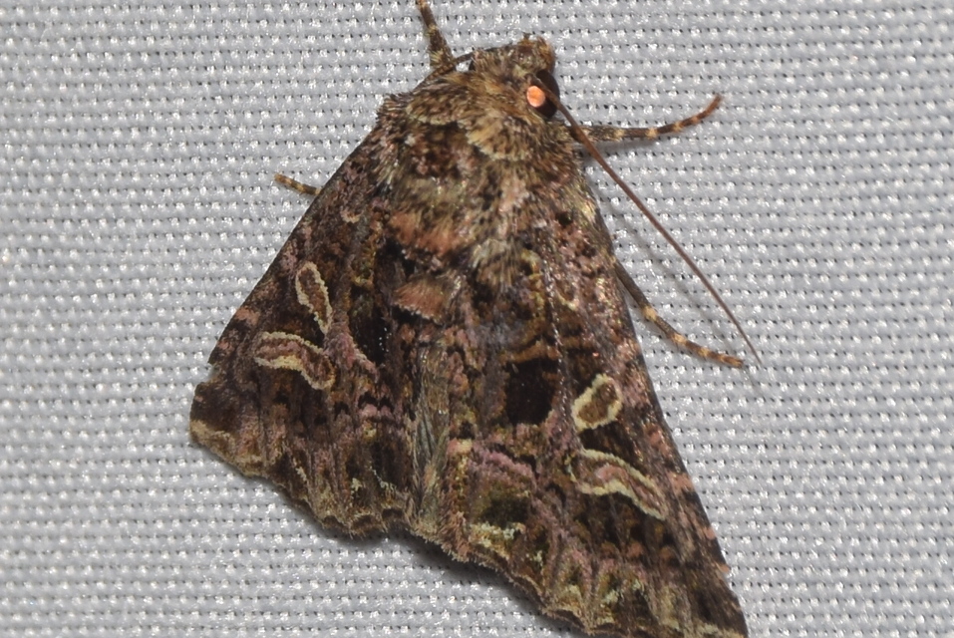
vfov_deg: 6.6
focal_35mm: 210
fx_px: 5570
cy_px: 319
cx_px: 477
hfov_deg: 9.8
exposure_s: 1/160
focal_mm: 140
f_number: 13
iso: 100
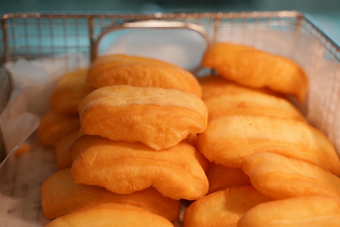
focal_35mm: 62
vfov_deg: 21.9
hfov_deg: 32.4
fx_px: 586
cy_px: 114
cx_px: 170
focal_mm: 62
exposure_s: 1/80
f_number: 4
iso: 500
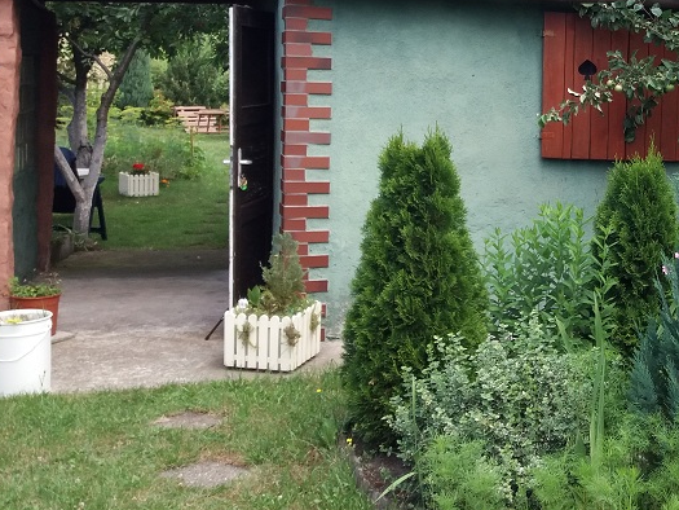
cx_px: 568
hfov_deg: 33.6
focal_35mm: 55
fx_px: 1079
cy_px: 116
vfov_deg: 26.2
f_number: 1.9
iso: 64
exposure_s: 1/446
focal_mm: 3.7
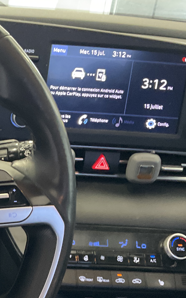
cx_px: -75
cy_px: 189
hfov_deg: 17.4
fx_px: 559
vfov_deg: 29.6
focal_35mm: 69
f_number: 1.8
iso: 320
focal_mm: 3
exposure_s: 1/37
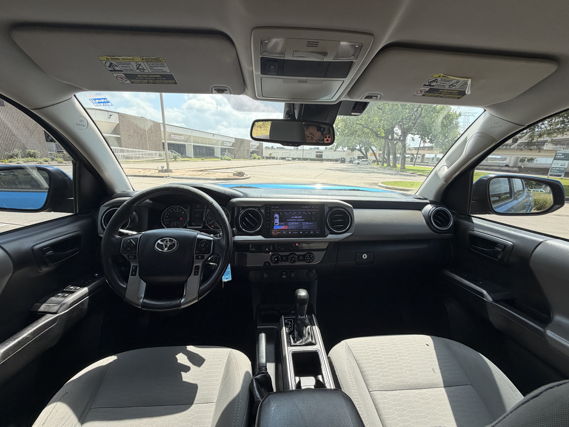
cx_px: 284
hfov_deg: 102.1
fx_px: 230
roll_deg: +0.6
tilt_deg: -13.5
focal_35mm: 14
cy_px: 214
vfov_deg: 85.7
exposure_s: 1/502
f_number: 2.2
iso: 50
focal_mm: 2.22
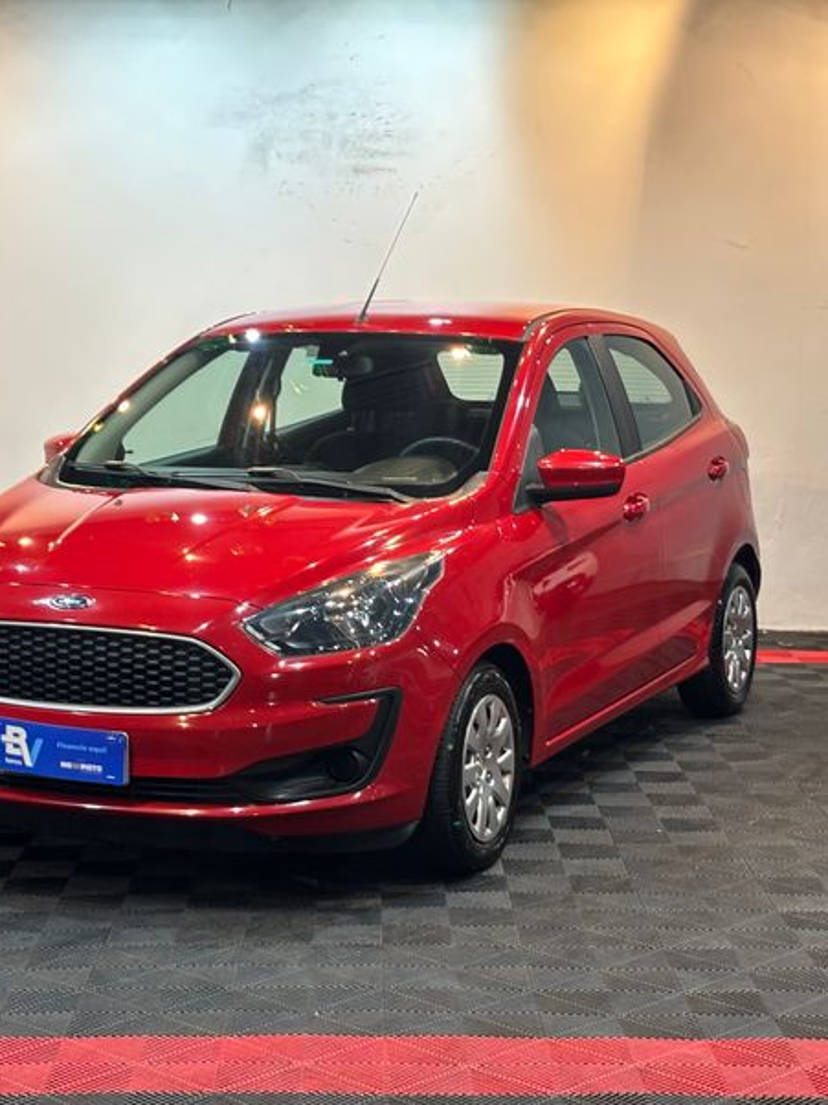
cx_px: 341
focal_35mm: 70
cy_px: 556
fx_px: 2234
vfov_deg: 27.8
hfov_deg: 21.0
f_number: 1.6
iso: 160
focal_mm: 5.96
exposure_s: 1/40
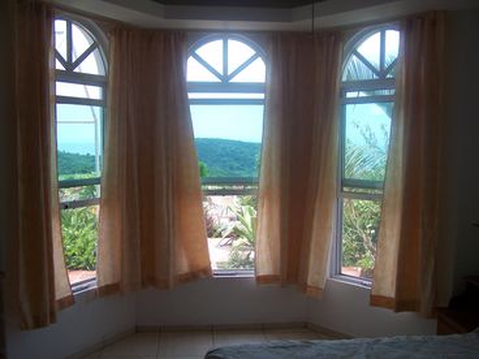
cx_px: 240
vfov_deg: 37.7
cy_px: 180
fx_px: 526
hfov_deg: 49.0
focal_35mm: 38
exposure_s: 1/320
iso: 80
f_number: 2.8
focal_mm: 6.3
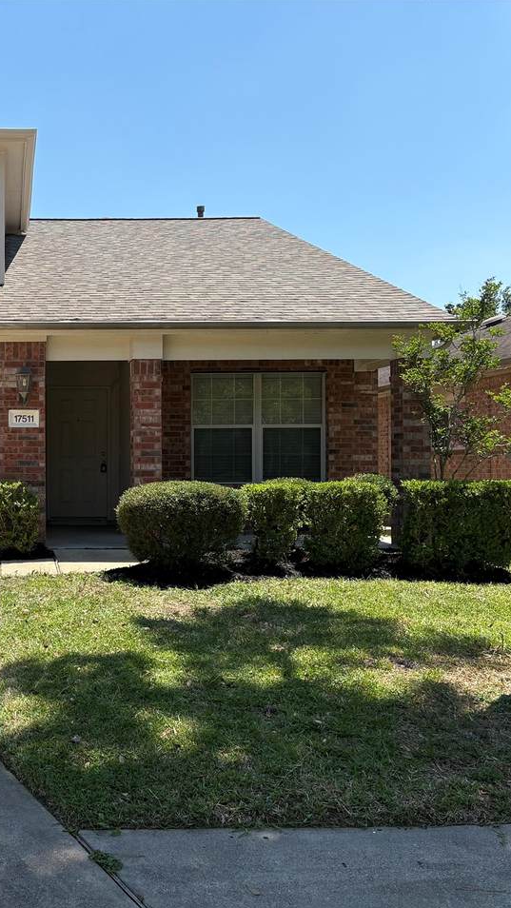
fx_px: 915
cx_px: 8
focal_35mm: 38
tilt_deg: +1.6
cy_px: 454
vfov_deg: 52.8
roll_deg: +0.2
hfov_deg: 29.3
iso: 50
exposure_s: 1/2985
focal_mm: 5.96
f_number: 1.6
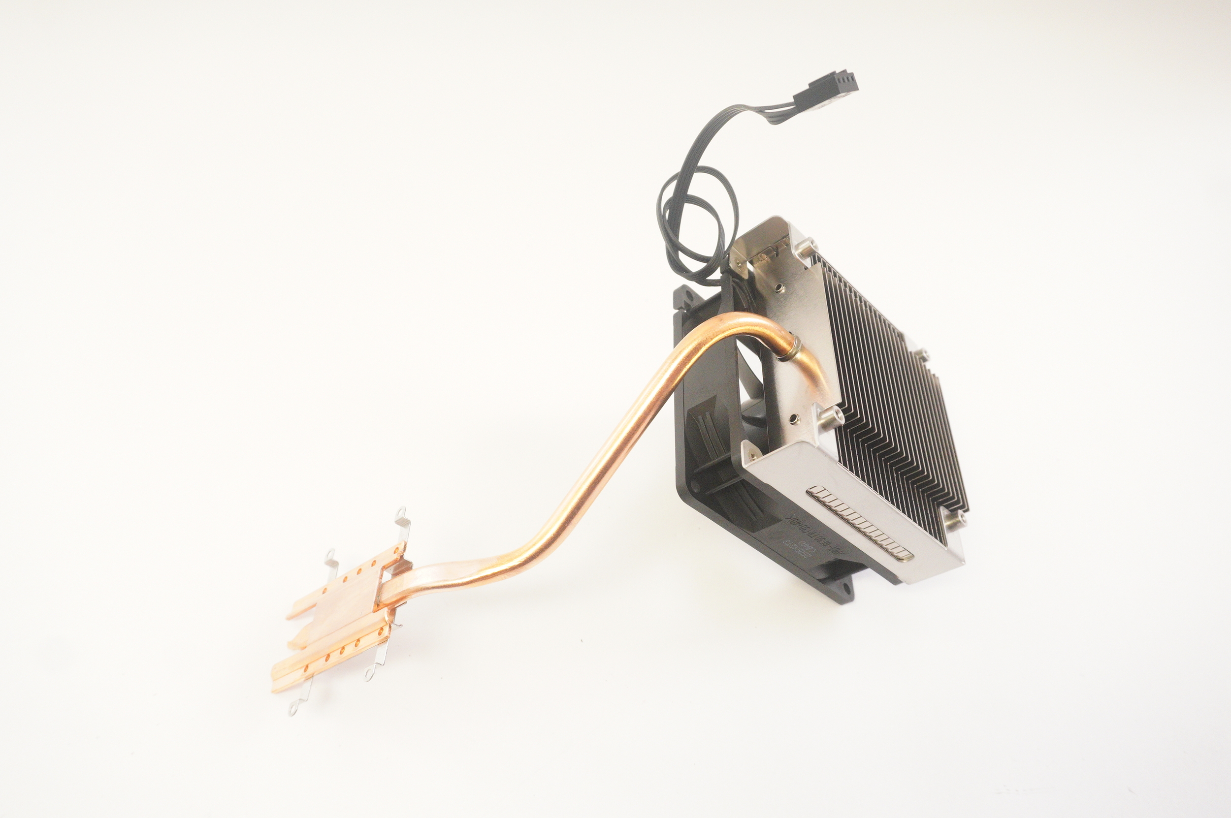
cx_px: 616
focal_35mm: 28
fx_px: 974
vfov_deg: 45.6
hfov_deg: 64.6
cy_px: 409
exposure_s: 1/80
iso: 3200
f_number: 5.6
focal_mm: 19
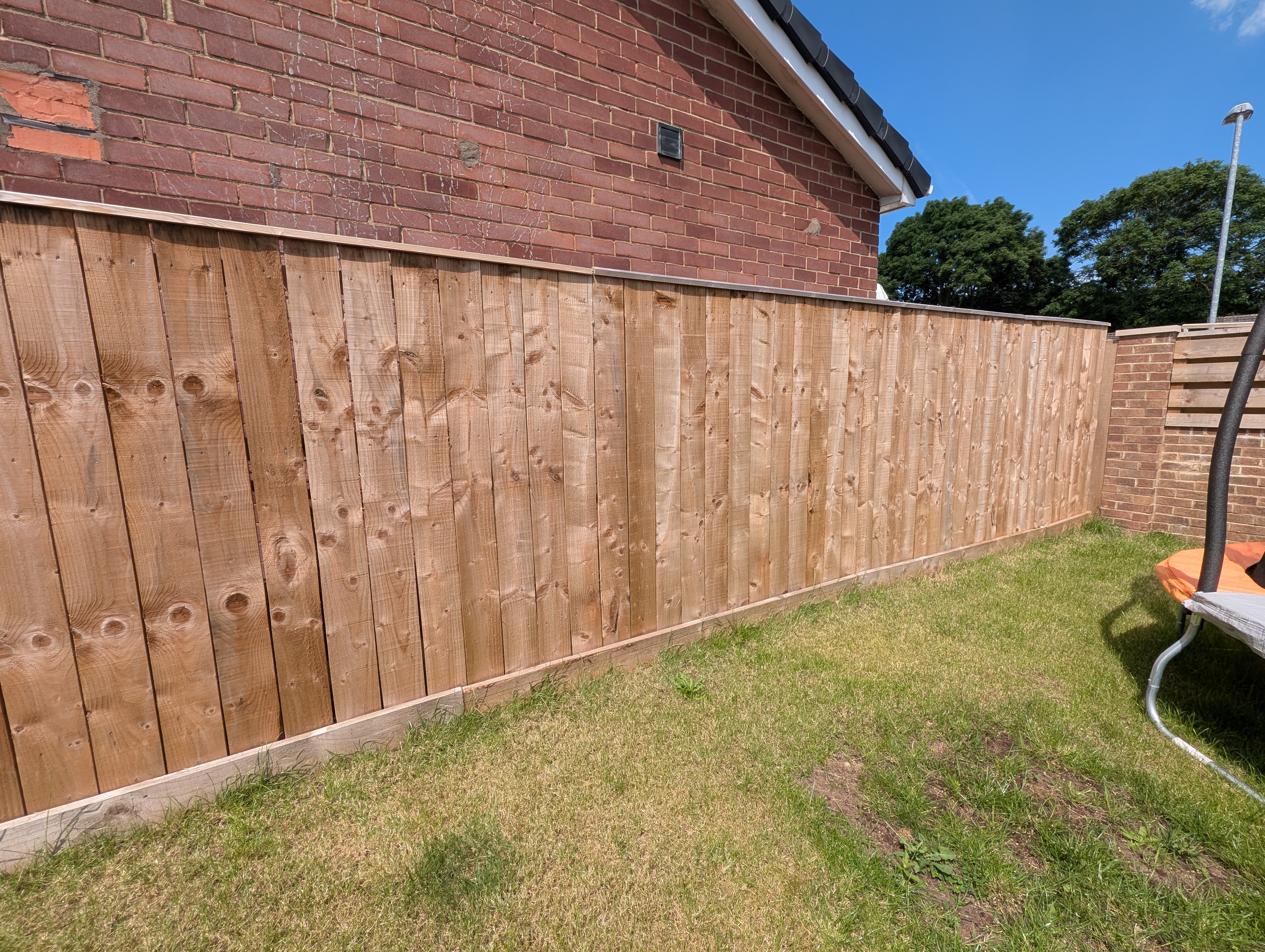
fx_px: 476
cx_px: 632
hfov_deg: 106.1
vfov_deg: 90.1
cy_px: 476
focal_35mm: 13
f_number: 2.2
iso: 43
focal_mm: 1.95
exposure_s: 1/1049
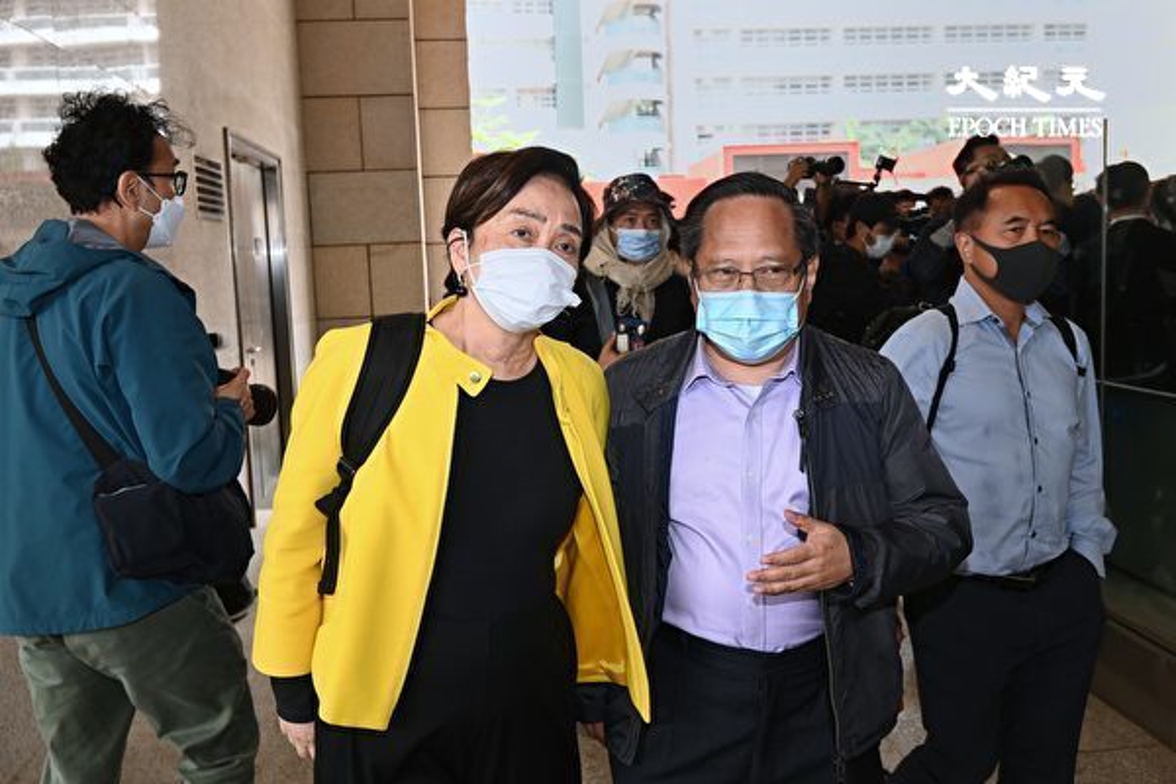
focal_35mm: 35
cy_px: 392
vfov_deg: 37.9
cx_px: 588
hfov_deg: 54.4
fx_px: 1143
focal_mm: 35
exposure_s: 1/200
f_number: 5.6
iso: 2500
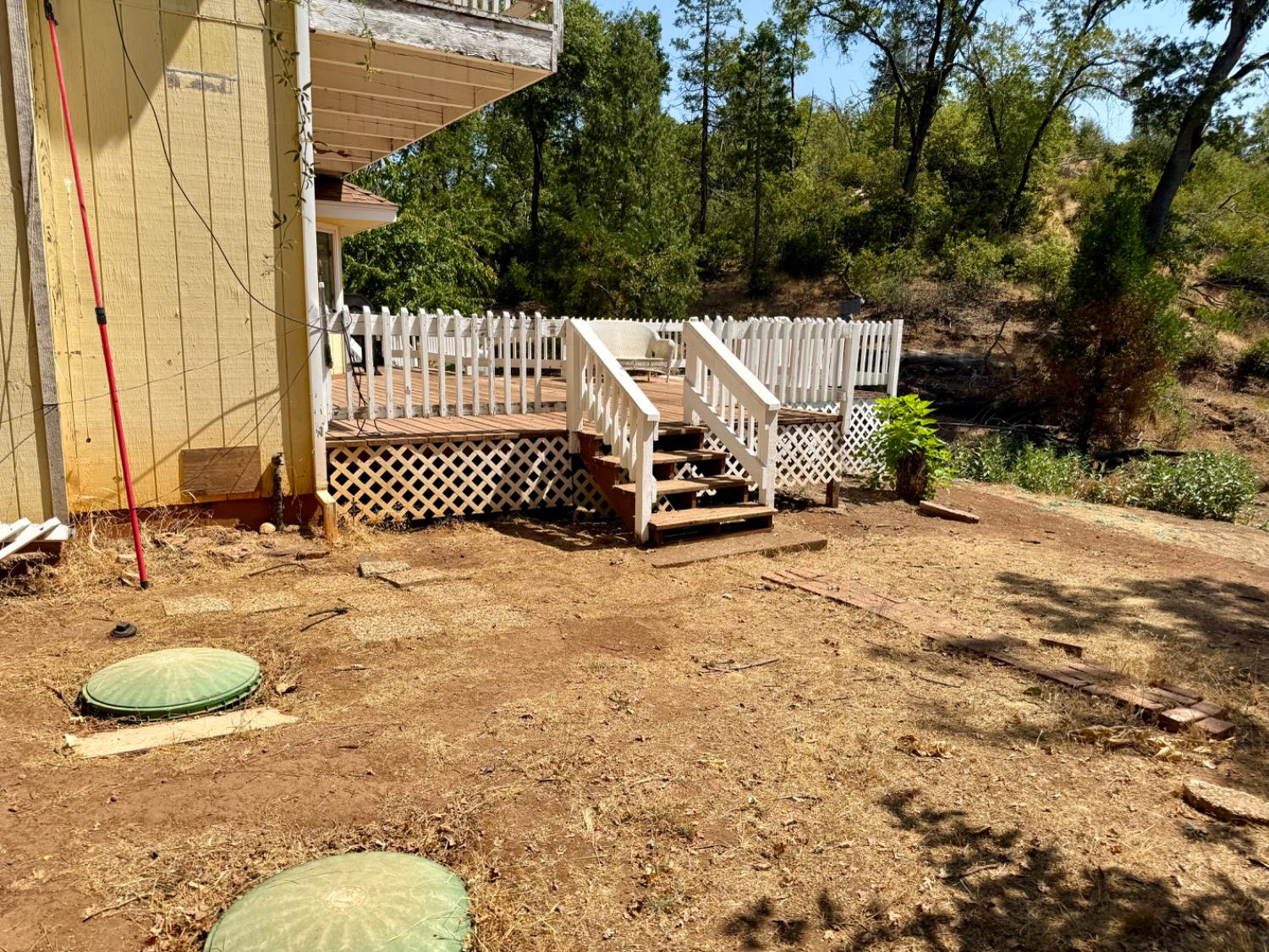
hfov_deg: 71.6
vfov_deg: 56.8
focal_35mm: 24
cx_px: 634
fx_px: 880
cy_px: 476
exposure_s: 1/4673
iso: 80
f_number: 1.78
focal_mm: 6.76
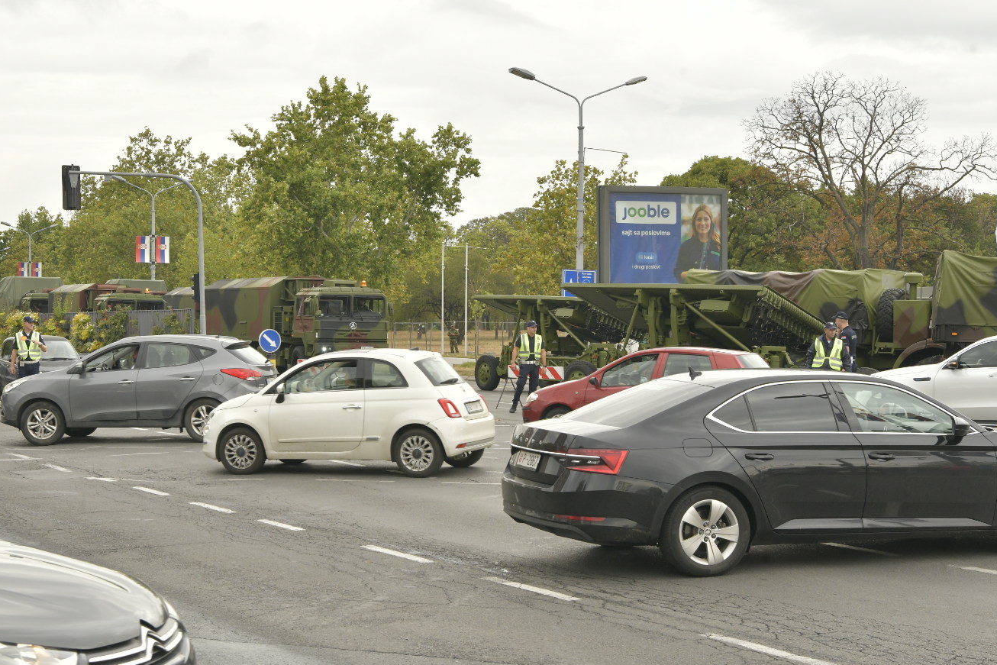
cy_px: 363
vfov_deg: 21.9
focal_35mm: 62
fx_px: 1717
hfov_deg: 32.3
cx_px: 383
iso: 1000
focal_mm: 50
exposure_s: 1/400
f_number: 11
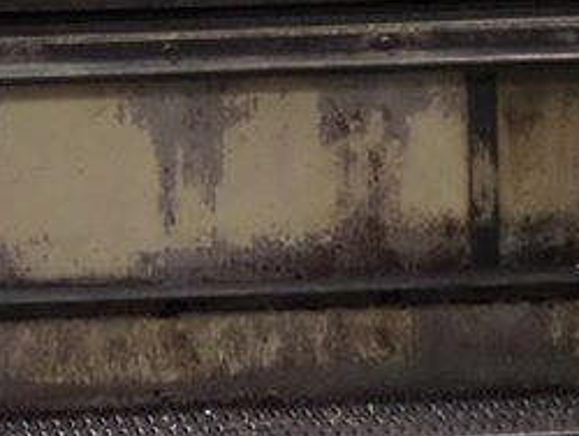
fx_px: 2193
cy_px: -216
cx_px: -228
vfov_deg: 10.9
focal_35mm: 131
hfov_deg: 14.3
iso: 800
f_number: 3.6
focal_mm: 6.8
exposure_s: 1/20
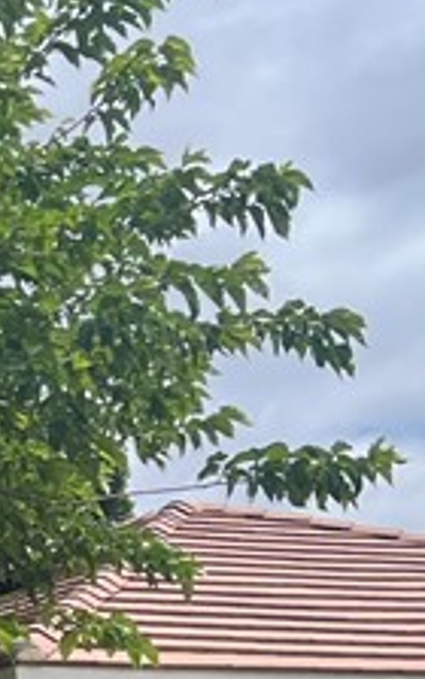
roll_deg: +1.4
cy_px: 737
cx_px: -662
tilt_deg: +5.1
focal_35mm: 126
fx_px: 2335
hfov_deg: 9.1
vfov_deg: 16.1
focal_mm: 5.7
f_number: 1.5
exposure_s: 1/2841
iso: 50
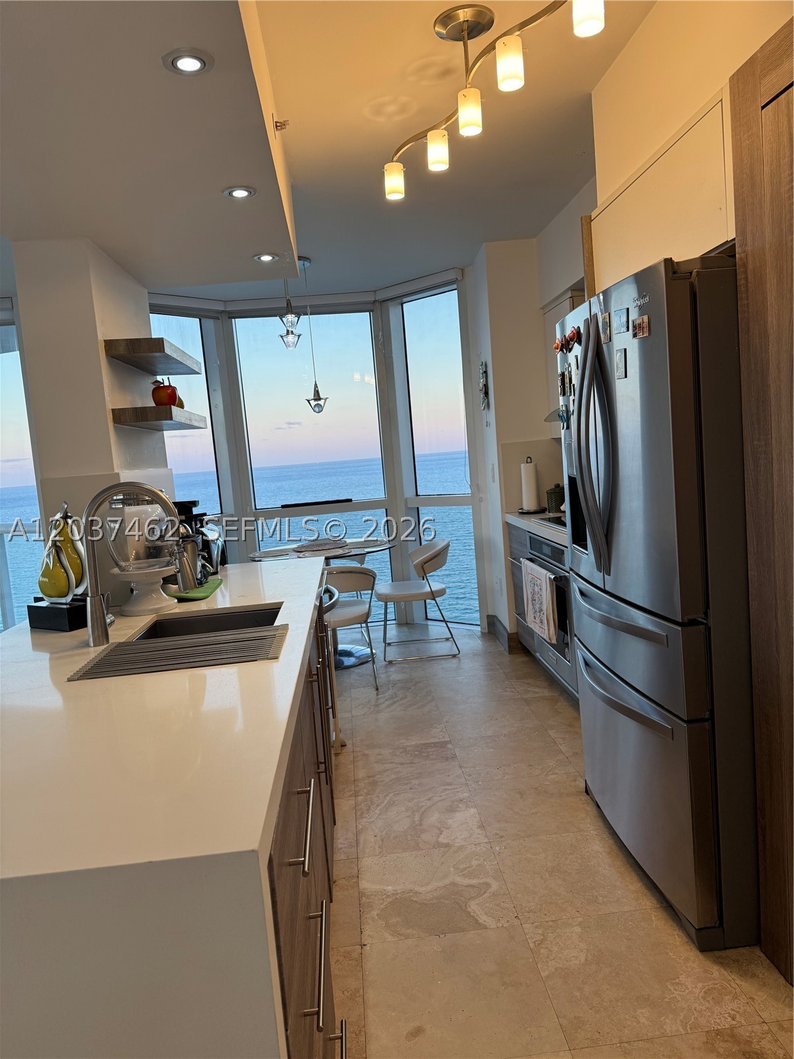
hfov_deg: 56.8
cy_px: 530
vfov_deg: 71.6
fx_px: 734
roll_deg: +4.9
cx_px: 397
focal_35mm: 24
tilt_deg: -4.2
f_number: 1.78
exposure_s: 1/123
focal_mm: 6.76
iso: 100
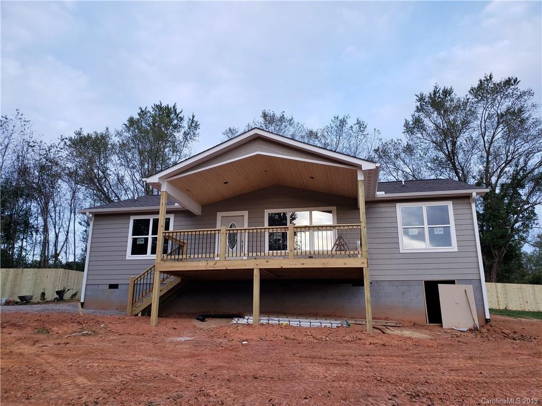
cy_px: 203
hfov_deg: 67.3
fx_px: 407
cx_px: 271
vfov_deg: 53.1
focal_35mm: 26
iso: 64
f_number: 2.4
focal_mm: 4.3
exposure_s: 1/60
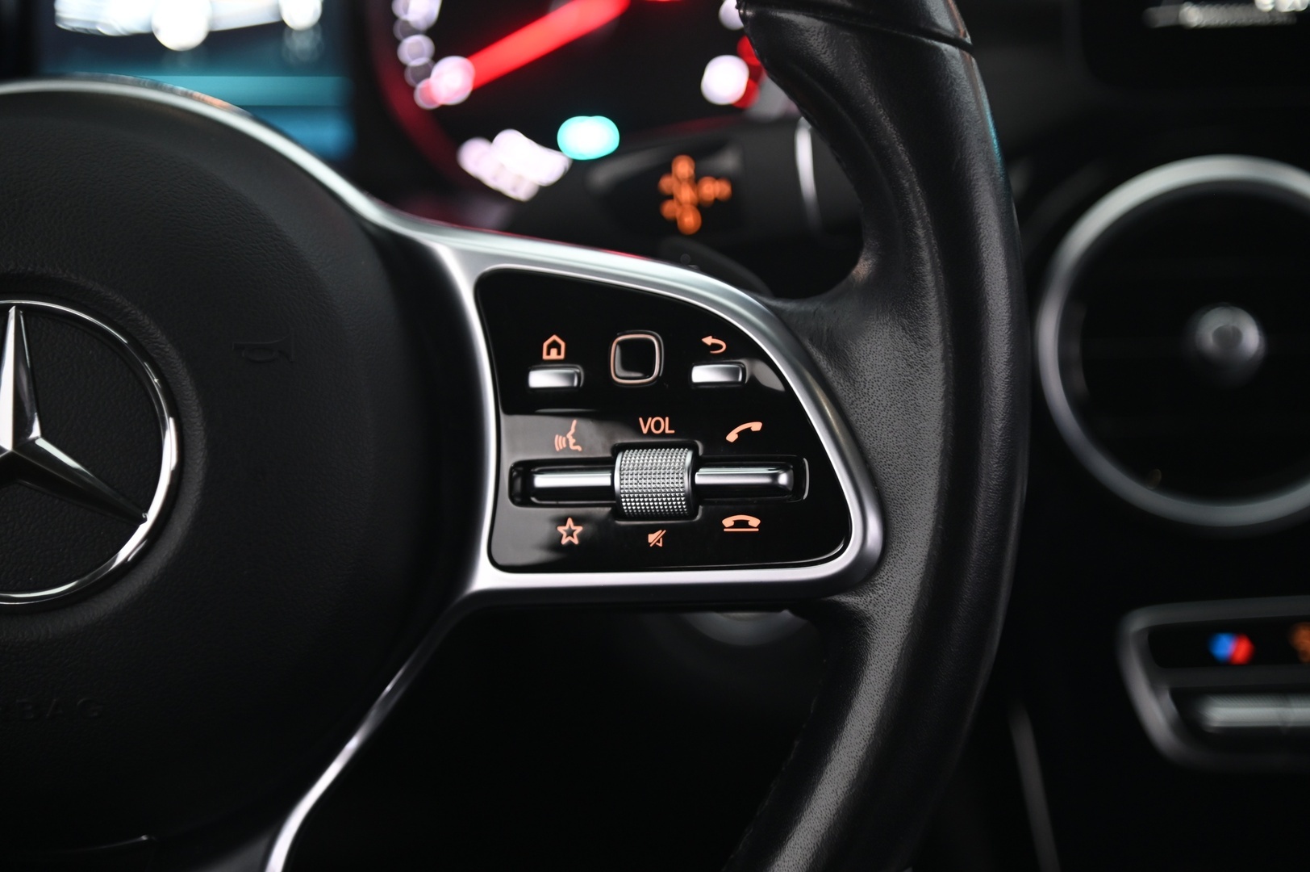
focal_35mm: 105
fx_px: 3818
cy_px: 436
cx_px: 655
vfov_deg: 13.0
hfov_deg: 19.5
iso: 2000
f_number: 4
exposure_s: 1/13
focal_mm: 105
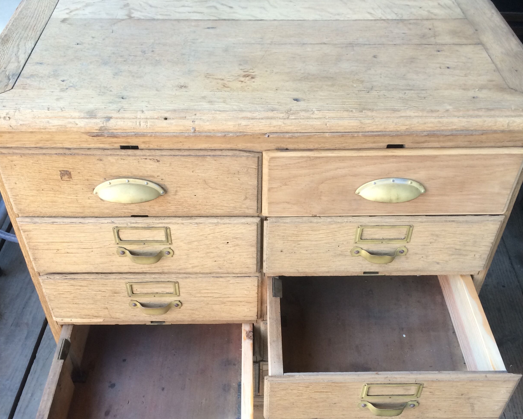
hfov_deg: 47.9
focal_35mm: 38
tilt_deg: -47.3
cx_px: 261
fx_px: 588
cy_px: 295
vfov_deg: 38.5
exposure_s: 1/33
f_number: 2.2
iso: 40
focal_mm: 4.15
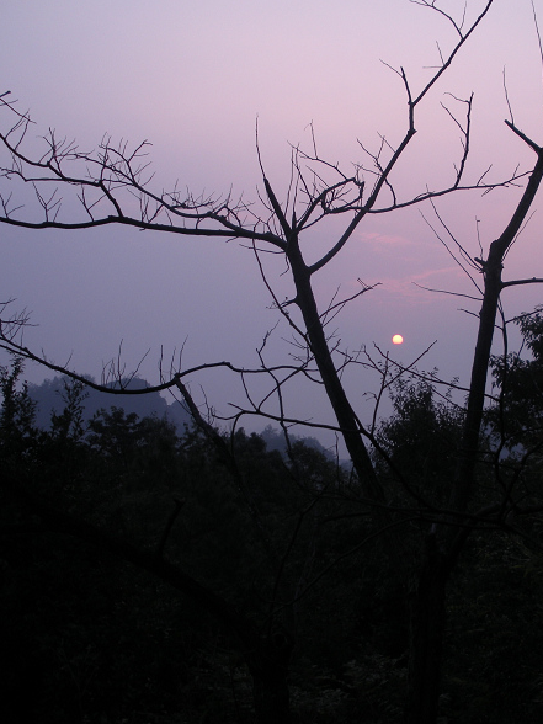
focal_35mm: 49
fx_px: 1025
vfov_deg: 38.9
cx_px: 390
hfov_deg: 29.3
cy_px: 366
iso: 64
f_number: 3.5
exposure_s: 1/180
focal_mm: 6.3
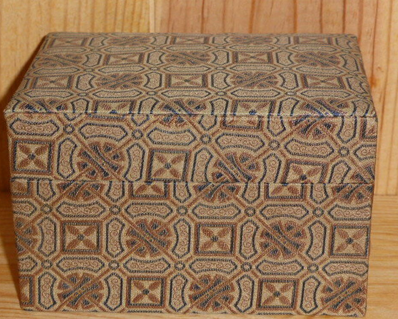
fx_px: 1119
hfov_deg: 20.2
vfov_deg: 16.2
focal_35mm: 95
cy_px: 160
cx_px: 194
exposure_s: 1/60
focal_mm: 15.1
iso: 100
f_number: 5.2
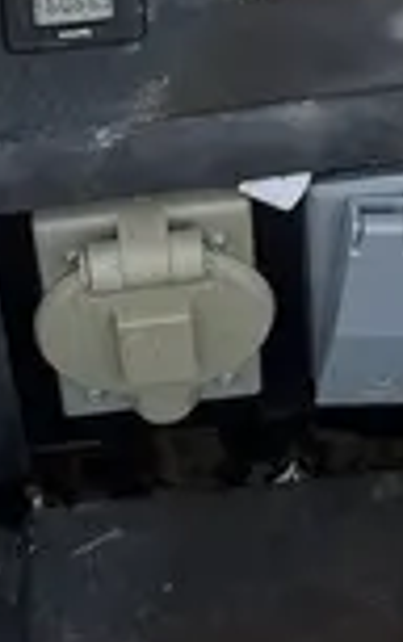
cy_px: -136
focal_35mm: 132
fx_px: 2313
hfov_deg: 9.9
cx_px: 315
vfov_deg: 15.2
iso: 50
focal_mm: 5.1
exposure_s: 1/3876
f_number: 1.6
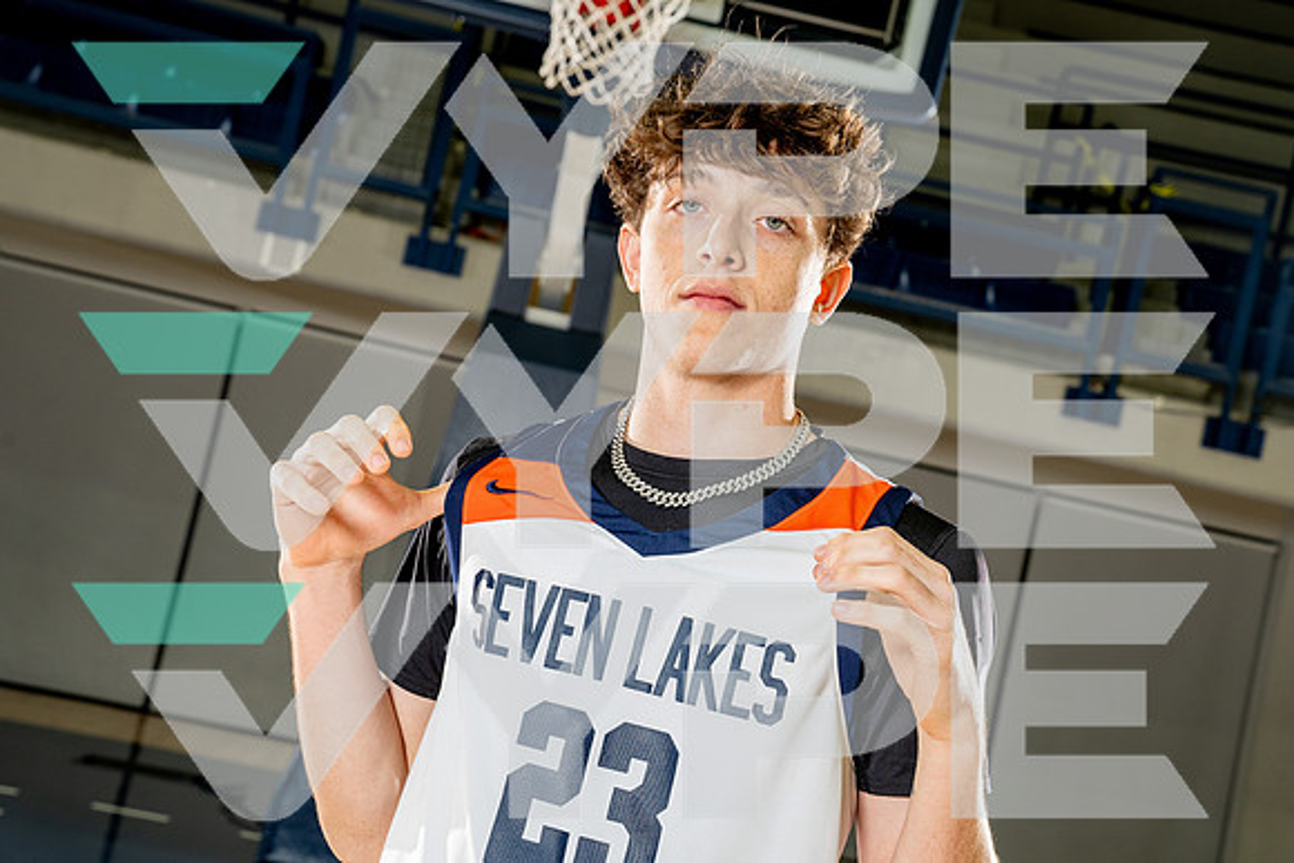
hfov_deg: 35.6
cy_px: 432
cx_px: 647
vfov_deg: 24.2
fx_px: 2013
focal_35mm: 56
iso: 640
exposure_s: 1/250
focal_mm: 56
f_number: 7.1
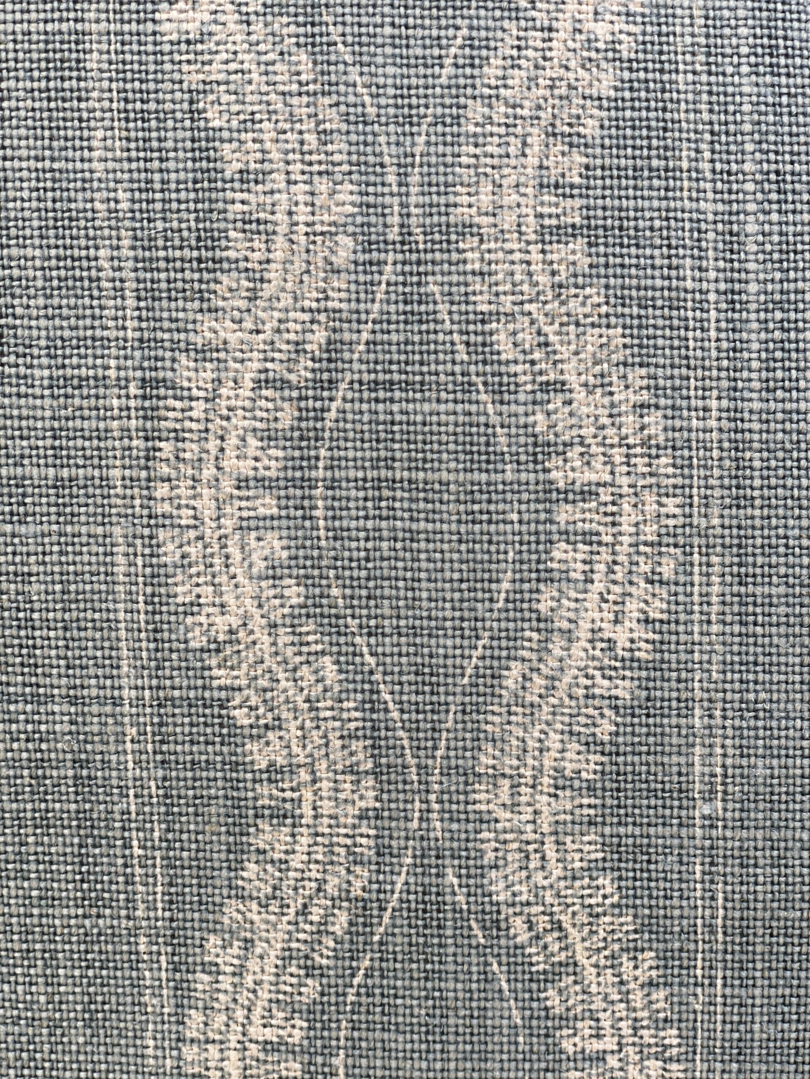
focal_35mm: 52
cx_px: 405
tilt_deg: -27.9
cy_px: 540
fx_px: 1622
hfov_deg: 28.0
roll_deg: -0.7
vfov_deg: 36.8
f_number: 2
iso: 32
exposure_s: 1/122
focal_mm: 6
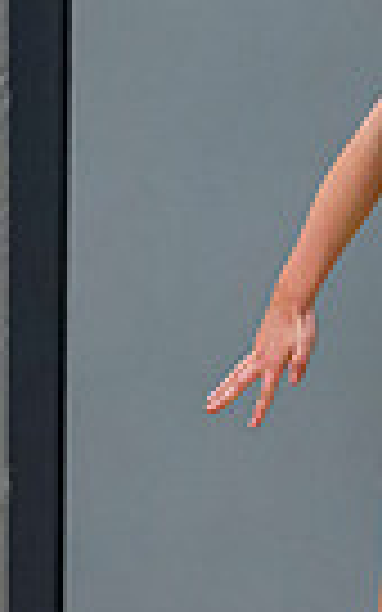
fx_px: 19905
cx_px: 770
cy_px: 302
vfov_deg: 1.8
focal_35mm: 1195
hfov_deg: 1.1
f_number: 3.5
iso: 6400
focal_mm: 200
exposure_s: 1/1000
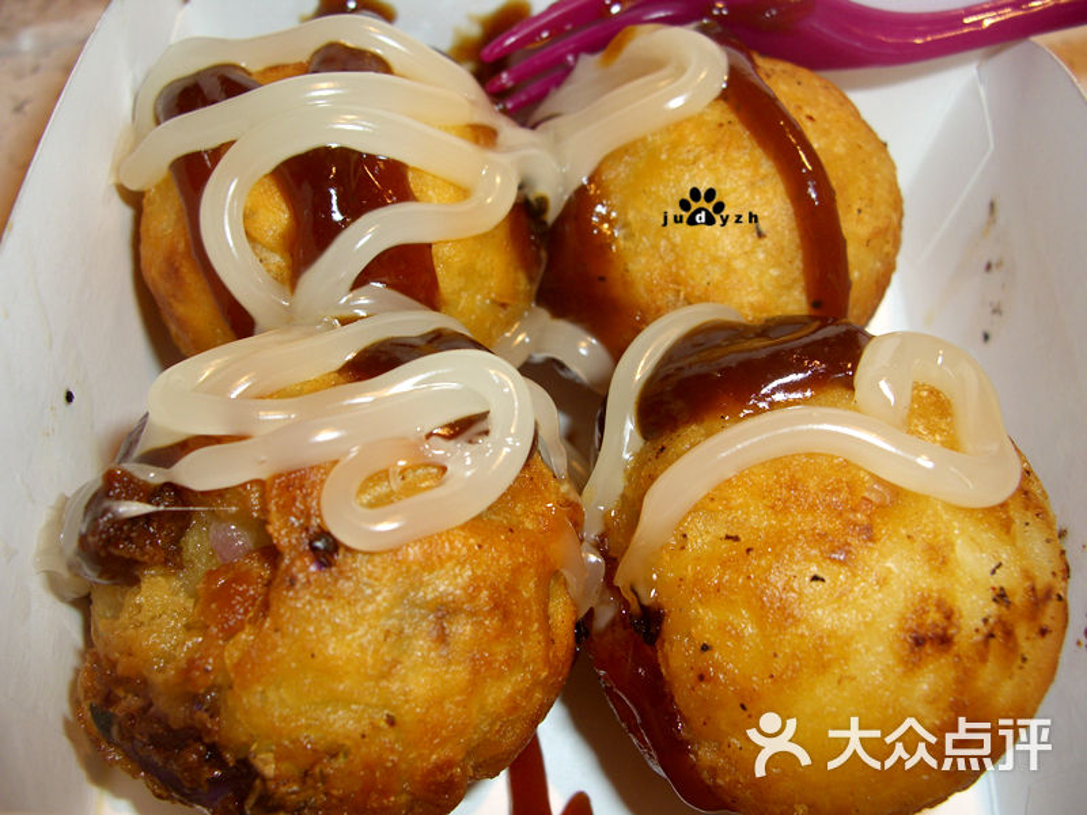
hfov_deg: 49.0
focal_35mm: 38
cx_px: 544
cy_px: 408
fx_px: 1193
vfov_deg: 37.7
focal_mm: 7.9
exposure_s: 1/30
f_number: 5.6
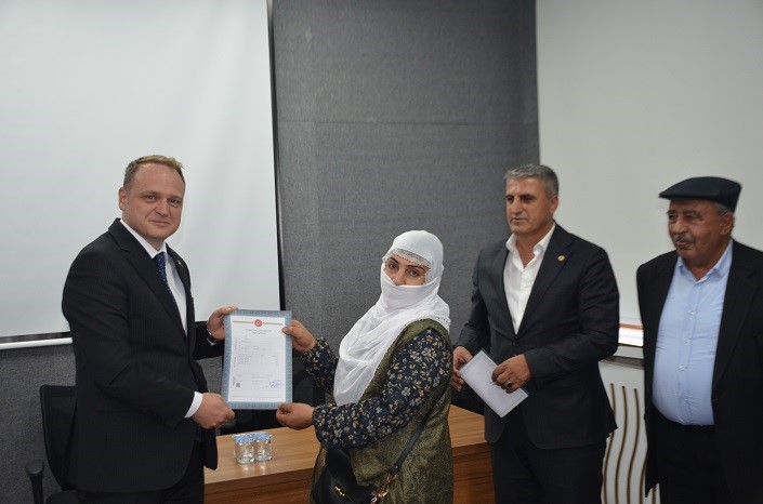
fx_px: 1015
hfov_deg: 41.2
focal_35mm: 48
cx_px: 382
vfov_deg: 27.9
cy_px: 252
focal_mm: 32
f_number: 4
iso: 560
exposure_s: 1/60
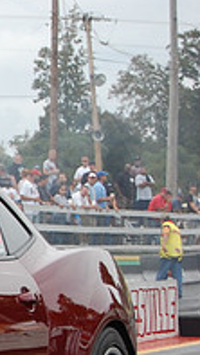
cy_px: 339
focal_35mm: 255
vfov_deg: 8.4
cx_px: -319
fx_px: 2397
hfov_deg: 4.6
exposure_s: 1/640
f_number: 5.6
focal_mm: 55
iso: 400
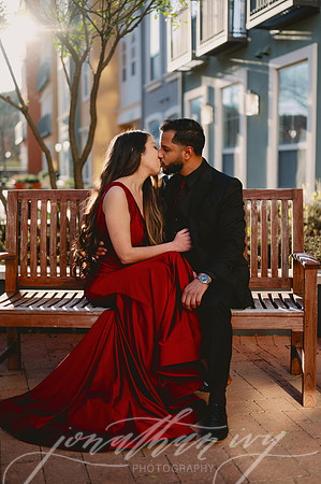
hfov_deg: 26.9
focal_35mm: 50
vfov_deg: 39.6
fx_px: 670
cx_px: 160
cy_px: 242
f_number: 2
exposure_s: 1/6400
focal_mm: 50
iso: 640
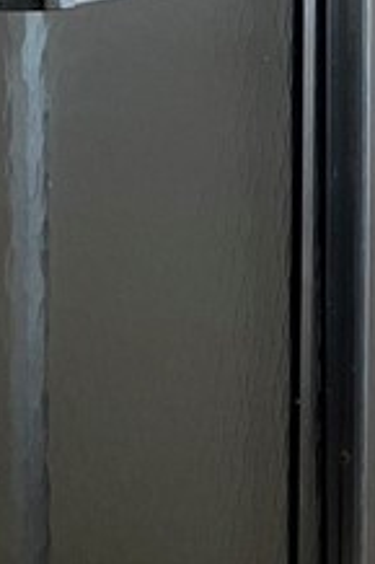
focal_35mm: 127
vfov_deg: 15.6
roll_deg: +0.2
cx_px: 380
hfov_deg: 10.7
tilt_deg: -1.8
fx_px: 1987
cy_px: -96
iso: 32
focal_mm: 5.7
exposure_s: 1/279
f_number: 1.5
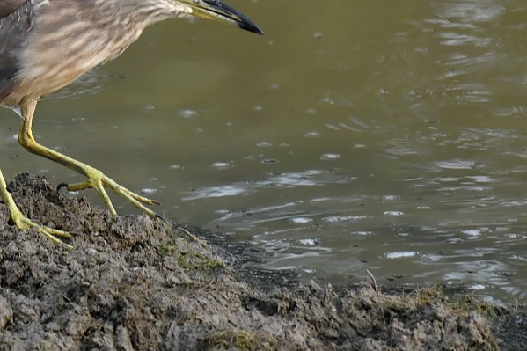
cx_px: 205
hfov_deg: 2.0
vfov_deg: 1.3
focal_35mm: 1025
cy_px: 108
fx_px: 15000
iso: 1000
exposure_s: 1/1000
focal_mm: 400
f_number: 5.6
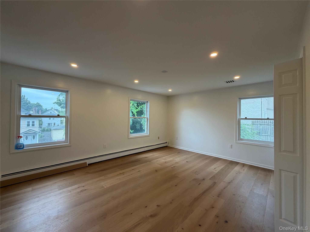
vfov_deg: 85.7
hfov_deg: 102.1
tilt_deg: +0.7
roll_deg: -0.1
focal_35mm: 14
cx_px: 155
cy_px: 116
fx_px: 125
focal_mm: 2.22
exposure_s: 1/121
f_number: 2.2
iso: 125
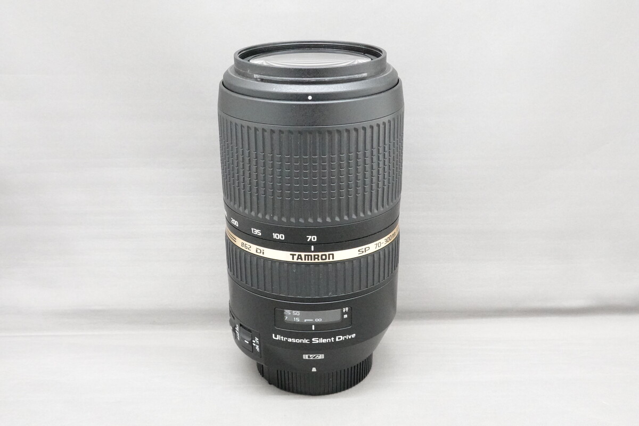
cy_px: 213
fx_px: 763
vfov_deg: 31.2
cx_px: 320
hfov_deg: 45.4
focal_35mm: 43
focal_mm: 15.9
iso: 5000
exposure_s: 1/50
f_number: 5.6
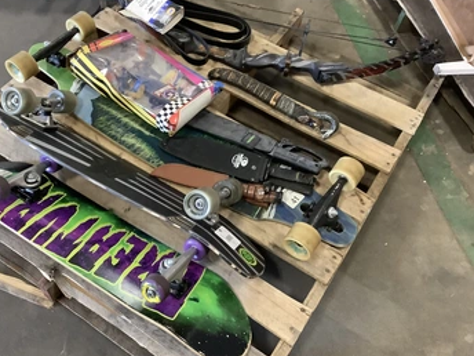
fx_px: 493
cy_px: 164
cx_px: 203
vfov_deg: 39.6
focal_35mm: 36
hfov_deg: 51.2
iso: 320
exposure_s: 1/40
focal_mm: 3.3
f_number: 2.4
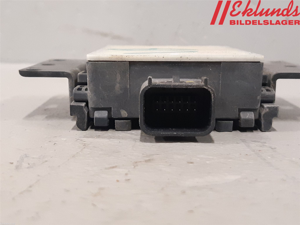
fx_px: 225
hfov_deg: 67.3
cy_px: 112
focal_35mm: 26
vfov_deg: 53.1
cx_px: 150
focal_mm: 3.93
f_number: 1.7
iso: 320
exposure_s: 1/60
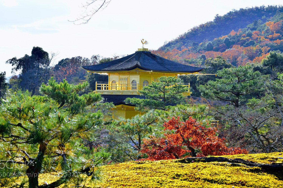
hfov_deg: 23.0
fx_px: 696
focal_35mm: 89
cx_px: 139
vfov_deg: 15.4
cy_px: 88
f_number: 9
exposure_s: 1/320
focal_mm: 55
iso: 200
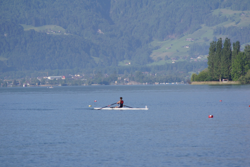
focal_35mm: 300
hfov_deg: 6.9
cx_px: 125
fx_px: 2083
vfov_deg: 4.6
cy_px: 84
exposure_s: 1/640
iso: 200
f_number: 8
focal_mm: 200
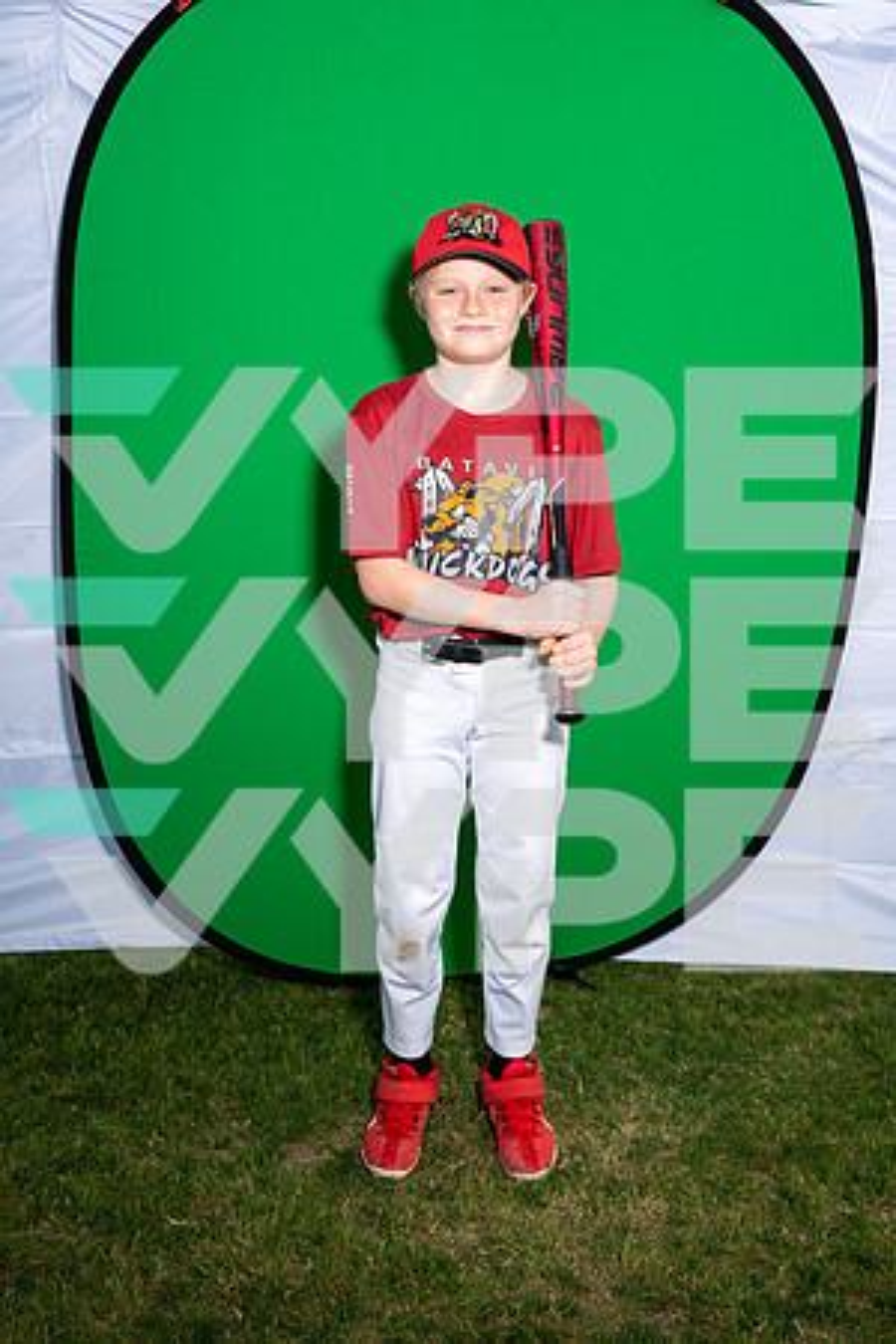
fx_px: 1531
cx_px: 448
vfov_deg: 47.4
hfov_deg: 32.6
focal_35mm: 41
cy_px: 672
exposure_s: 1/125
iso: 125
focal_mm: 41
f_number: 7.1
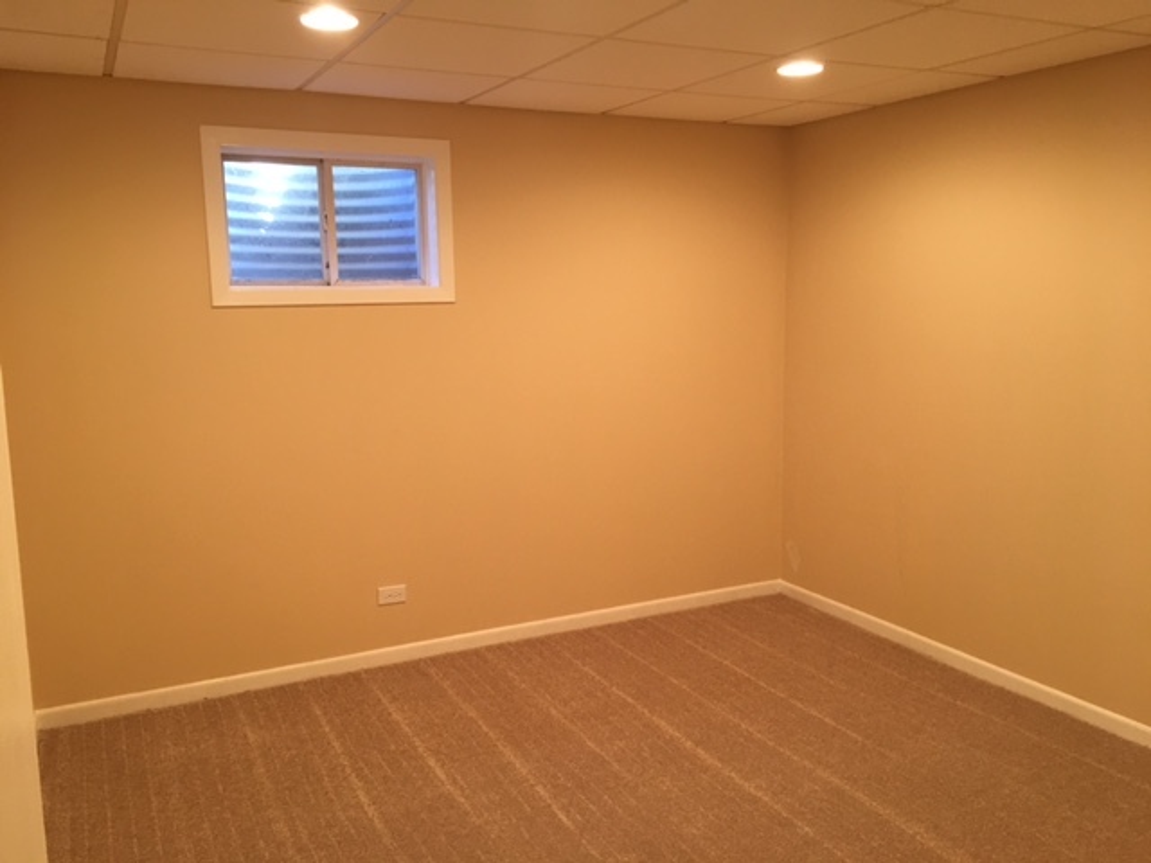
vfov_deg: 48.2
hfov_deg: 61.7
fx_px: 964
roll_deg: +0.4
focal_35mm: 29
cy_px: 432
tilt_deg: -8.2
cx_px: 576
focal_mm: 4.15
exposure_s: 1/30
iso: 80
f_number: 2.2
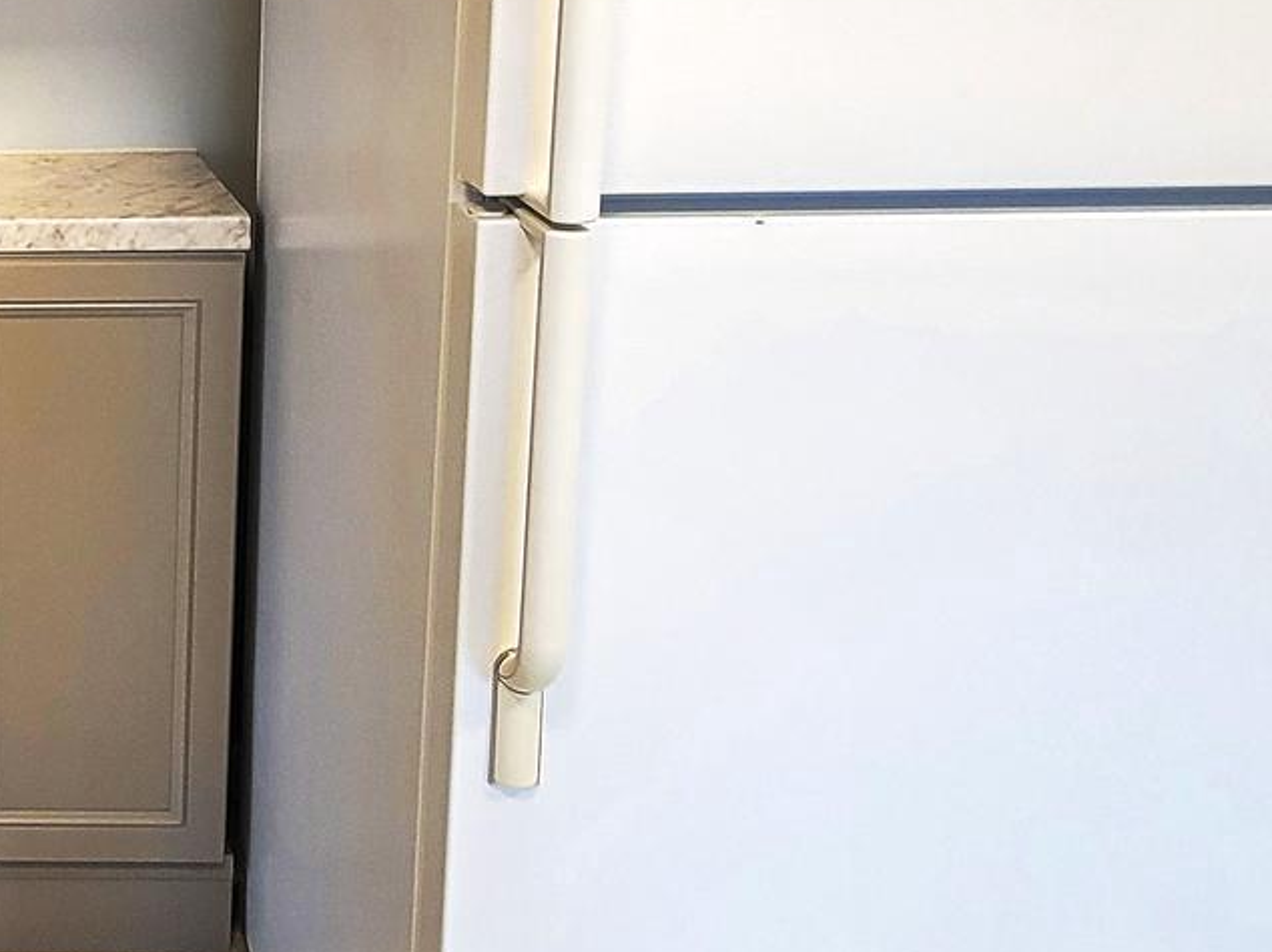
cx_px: -205
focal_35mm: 42
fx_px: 1543
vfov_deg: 32.6
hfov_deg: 36.2
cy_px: 98
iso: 200
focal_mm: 2.2
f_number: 2.2
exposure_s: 1/60
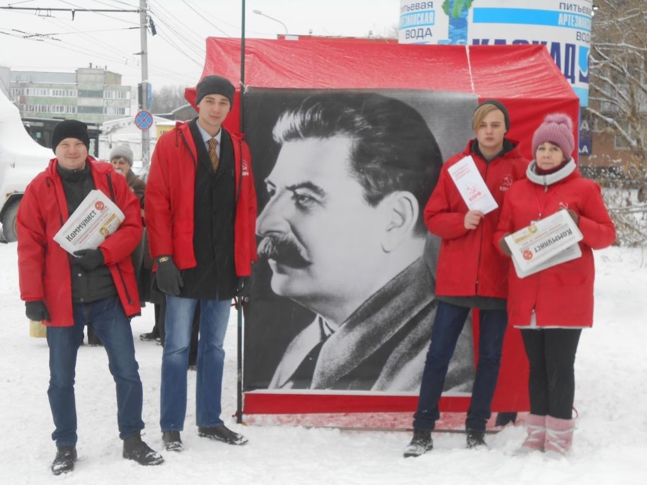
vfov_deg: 20.4
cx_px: 324
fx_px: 1346
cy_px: 242
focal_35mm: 72
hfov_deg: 27.0
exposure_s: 1/30
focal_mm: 12.8
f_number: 6
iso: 80
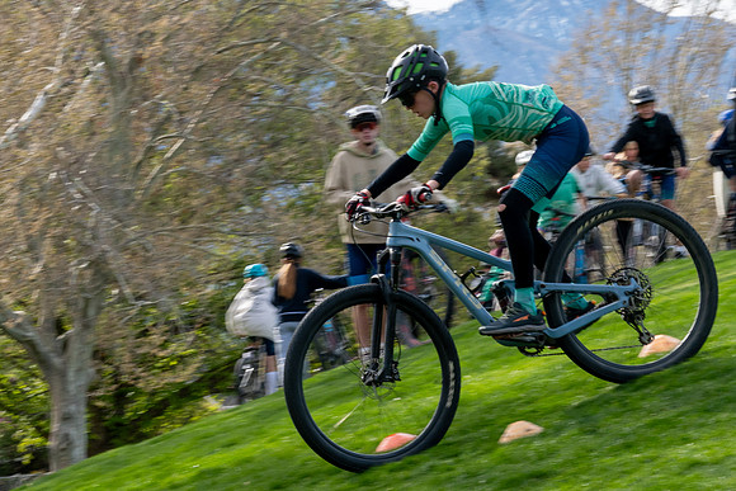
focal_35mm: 173
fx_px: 3542
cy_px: 180
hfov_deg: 11.9
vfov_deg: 7.9
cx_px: 339
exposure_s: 1/125
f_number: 14
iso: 200
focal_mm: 75
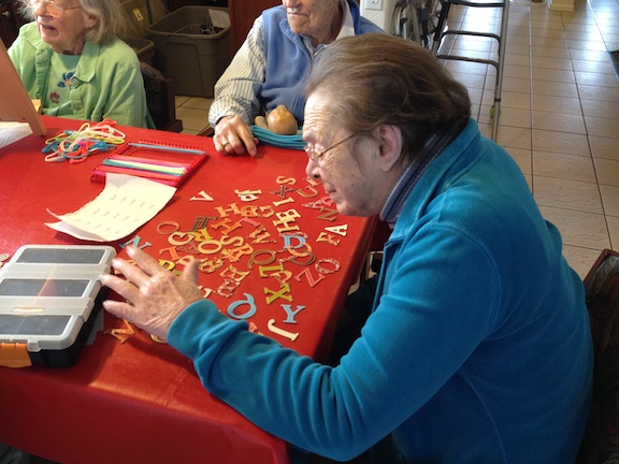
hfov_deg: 52.6
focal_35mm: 35
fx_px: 626
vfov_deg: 40.7
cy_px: 232
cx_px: 310
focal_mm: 4.28
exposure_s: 1/20
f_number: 2.4
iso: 100
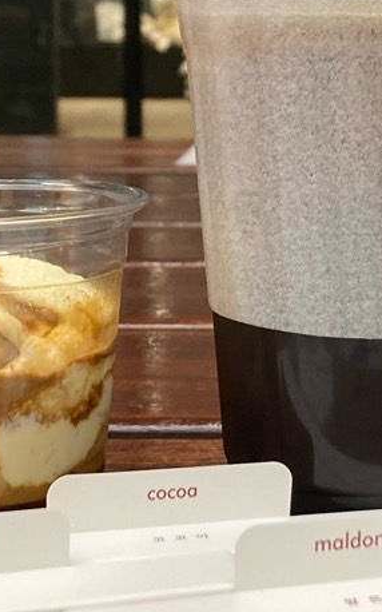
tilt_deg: -5.6
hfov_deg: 15.6
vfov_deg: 24.8
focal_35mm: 83
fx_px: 1383
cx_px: 327
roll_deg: -0.2
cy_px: 186
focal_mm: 3.99
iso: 250
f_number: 1.8
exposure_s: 1/55
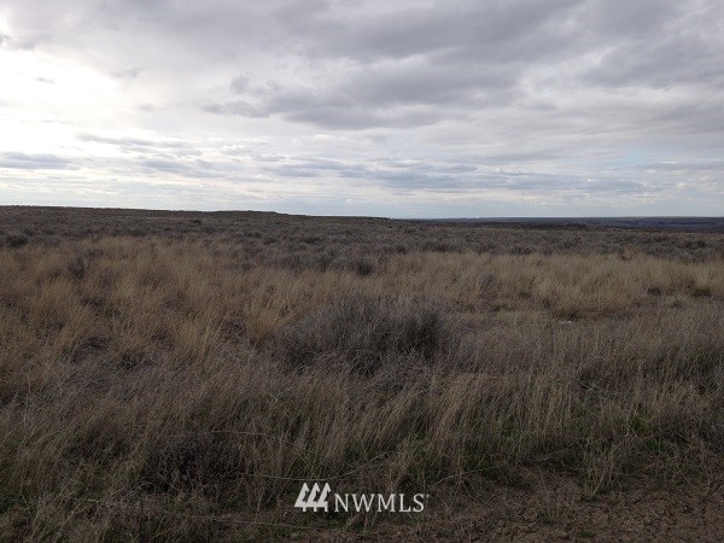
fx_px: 690
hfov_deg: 55.4
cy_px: 272
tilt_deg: -5.6
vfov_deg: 42.9
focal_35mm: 33
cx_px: 362
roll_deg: -1.0
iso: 50
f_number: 2.4
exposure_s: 1/1130
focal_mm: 4.12
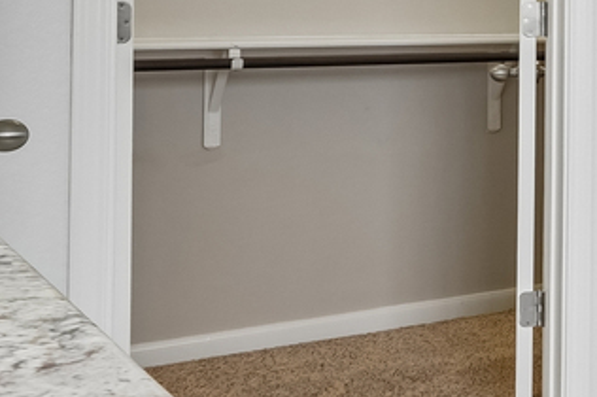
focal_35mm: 77
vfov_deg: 17.2
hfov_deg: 15.7
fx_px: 1276
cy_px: -13
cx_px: 1379
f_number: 8
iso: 800
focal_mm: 15
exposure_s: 1/80
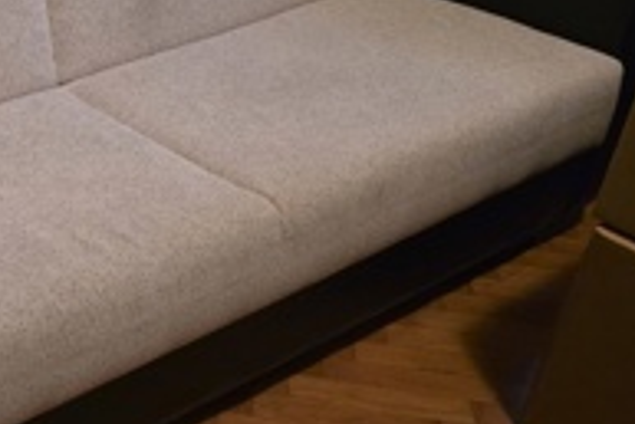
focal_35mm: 58
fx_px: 1024
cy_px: 146
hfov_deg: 30.1
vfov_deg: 23.3
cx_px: -99
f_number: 1.7
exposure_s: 1/100
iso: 2000
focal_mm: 6.3
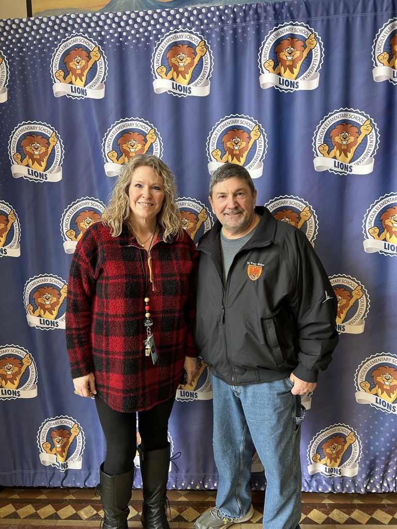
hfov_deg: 53.1
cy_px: 264
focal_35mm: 26
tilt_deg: -6.4
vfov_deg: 67.3
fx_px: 398
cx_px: 198
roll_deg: +0.6
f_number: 1.5
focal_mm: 5.7
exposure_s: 1/120
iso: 100
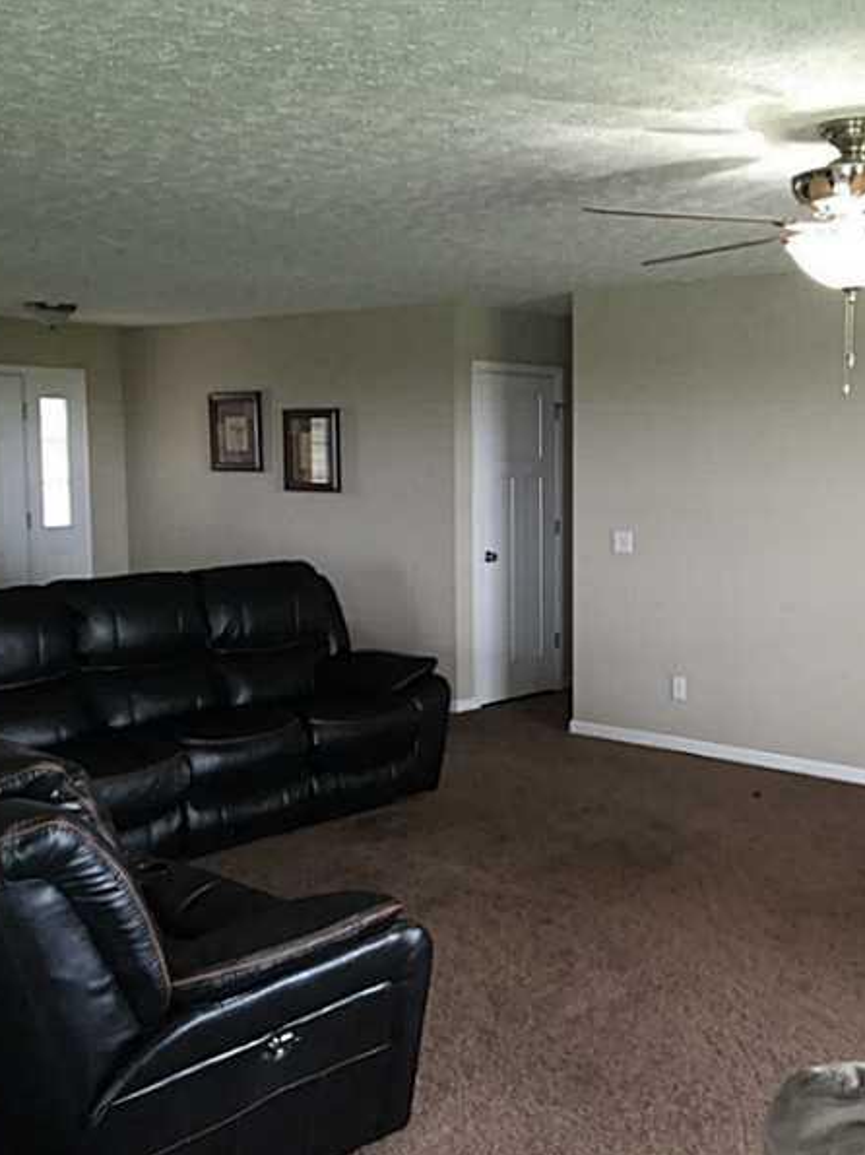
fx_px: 1300
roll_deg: -1.1
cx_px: 593
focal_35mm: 39
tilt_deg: -5.4
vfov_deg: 47.9
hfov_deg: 36.3
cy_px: 578
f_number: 2.2
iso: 160
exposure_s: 1/30
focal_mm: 4.15
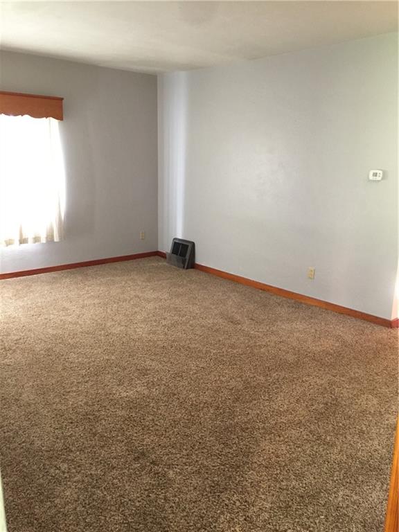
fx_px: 446
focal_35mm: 29
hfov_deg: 48.2
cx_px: 200
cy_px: 266
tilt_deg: -14.3
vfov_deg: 61.7
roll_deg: -1.1
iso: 100
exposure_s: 1/10
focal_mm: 4.15
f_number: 2.2
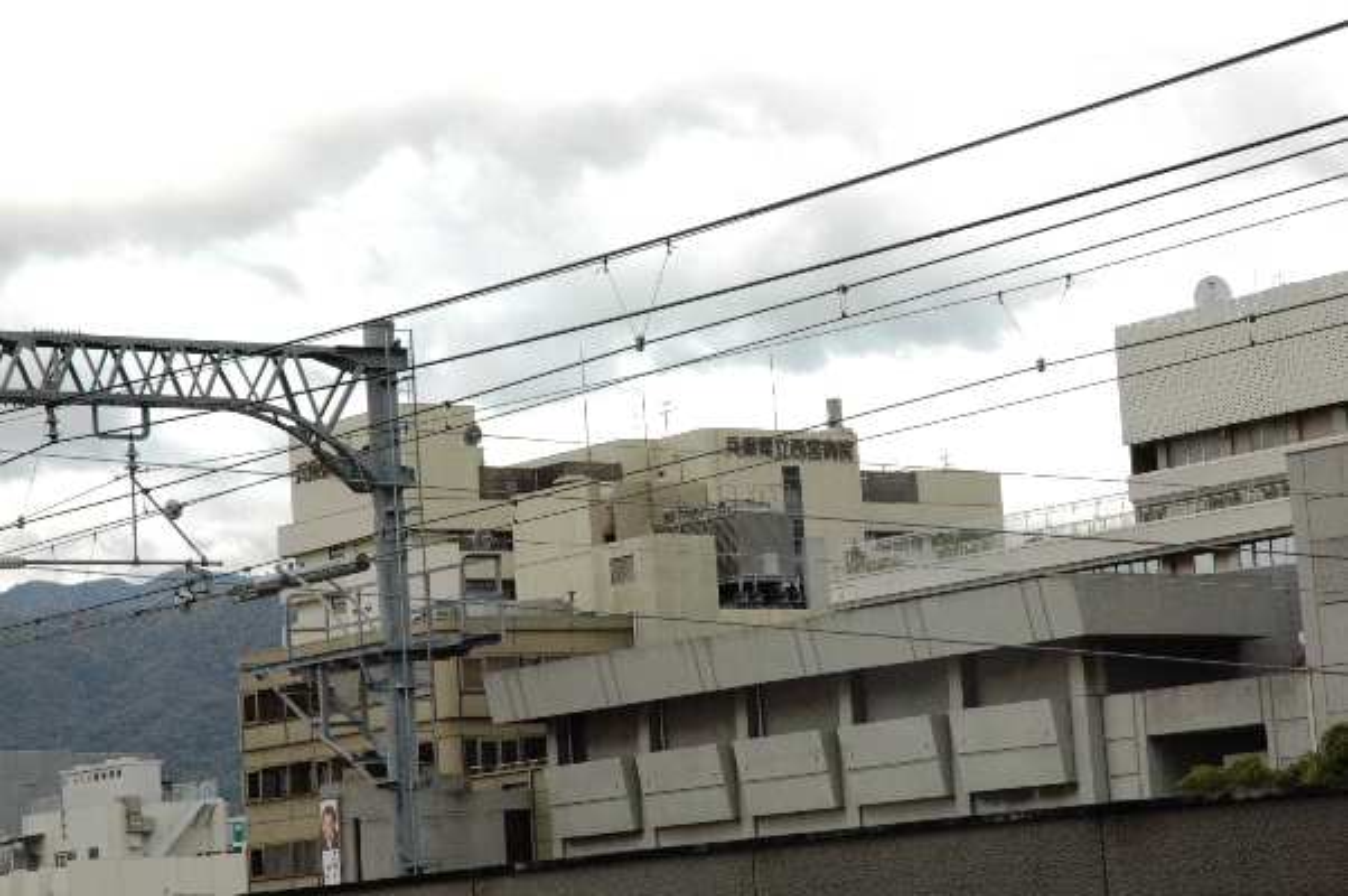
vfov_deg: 13.0
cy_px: 448
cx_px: 674
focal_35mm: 105
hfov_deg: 19.5
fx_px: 3927
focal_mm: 70
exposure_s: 1/640
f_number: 13
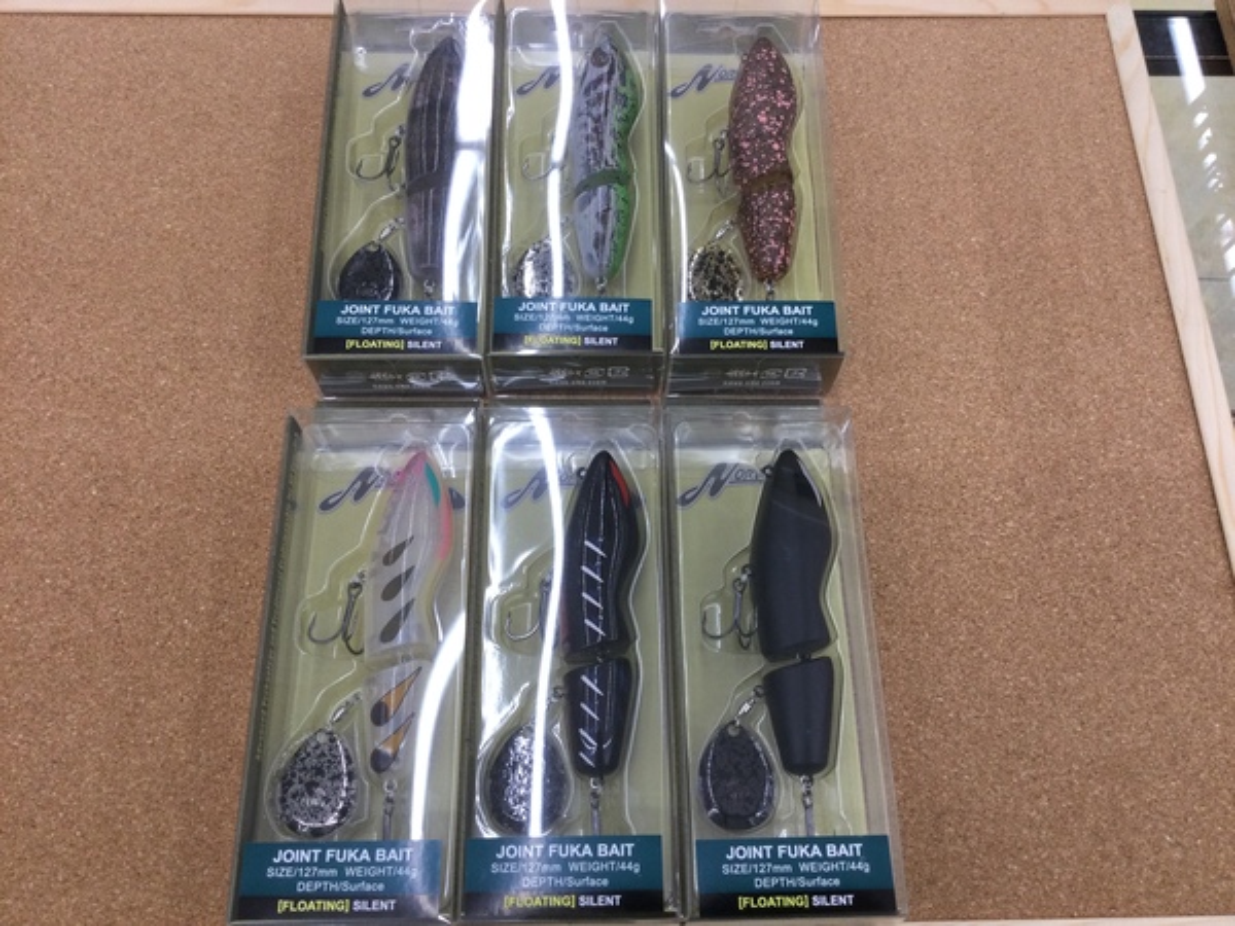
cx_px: 618
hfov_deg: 58.4
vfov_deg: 45.4
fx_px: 1106
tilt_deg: -67.8
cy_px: 463
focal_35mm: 31
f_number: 2.4
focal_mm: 3.3
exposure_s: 1/30
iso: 25
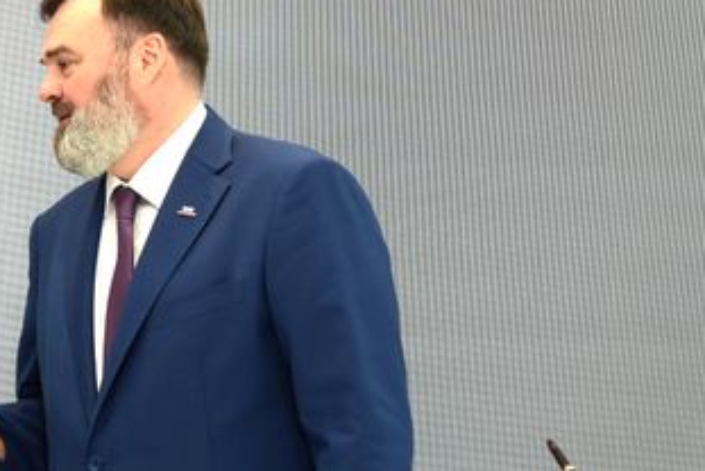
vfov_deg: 12.5
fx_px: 2156
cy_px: 159
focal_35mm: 110
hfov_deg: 18.0
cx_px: -53
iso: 1000
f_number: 4.5
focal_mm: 49
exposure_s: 1/125
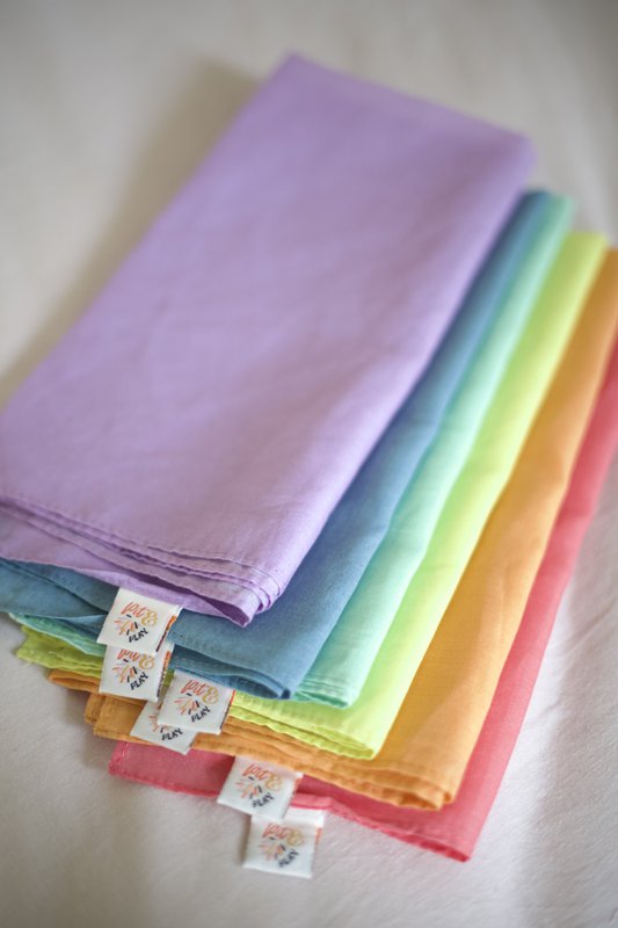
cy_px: 464
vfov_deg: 39.6
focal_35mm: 50
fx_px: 1288
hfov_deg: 27.0
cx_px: 309
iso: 1600
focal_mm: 50
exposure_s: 1/320
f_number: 1.8
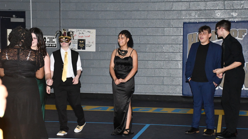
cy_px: 82
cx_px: 119
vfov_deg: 13.7
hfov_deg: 24.2
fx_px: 579
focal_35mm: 88
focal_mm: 50
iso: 6400
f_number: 4.8
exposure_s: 1/60
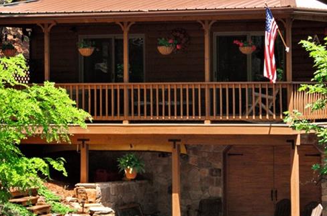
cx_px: 209
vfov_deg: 7.5
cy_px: 55
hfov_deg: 11.3
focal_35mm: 183
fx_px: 1658
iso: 640
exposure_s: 1/200
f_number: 13
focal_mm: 58
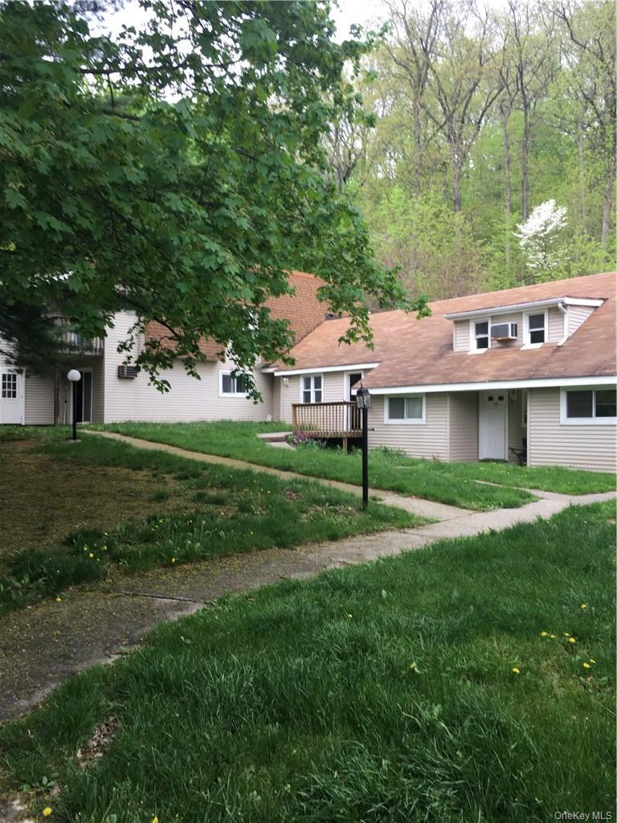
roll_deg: +0.1
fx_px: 689
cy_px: 412
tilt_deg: -1.0
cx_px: 308
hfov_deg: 48.2
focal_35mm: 29
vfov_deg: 61.7
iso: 40
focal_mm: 4.15
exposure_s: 1/120
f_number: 2.2
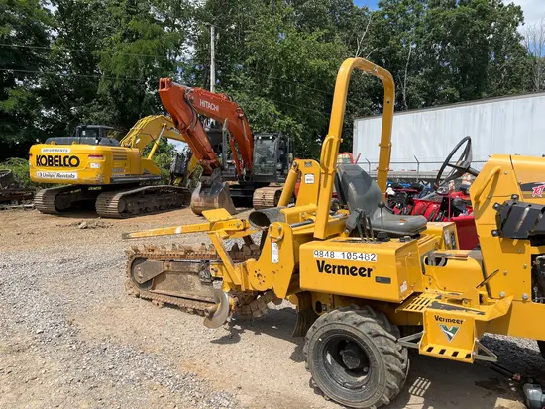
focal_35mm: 26
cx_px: 272
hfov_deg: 67.3
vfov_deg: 53.1
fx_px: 410
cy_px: 204
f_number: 1.6
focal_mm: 5.1
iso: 50
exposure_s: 1/2899
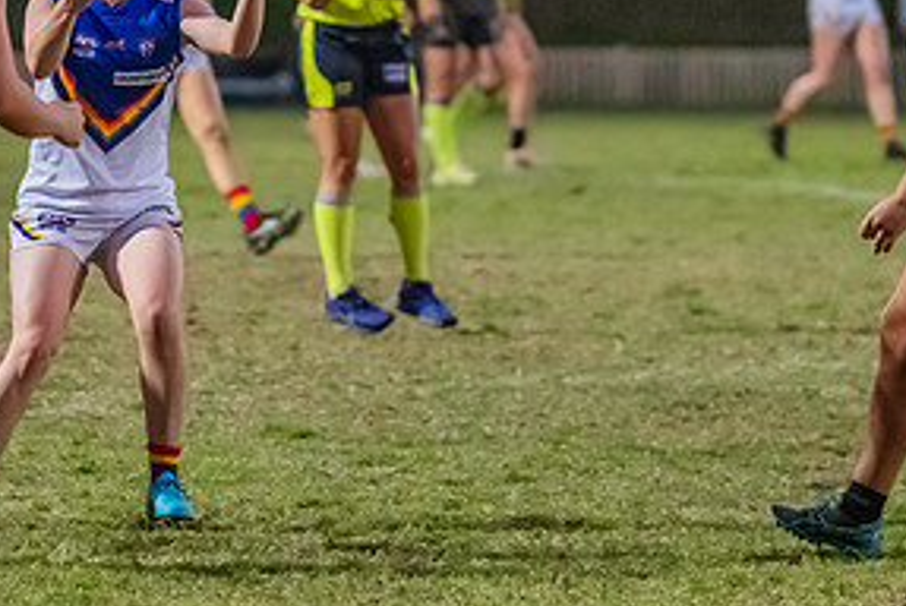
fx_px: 11613
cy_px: -64
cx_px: -115
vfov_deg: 3.0
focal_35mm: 461
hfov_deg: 4.5
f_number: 2.8
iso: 10000
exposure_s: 1/1250
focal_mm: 145
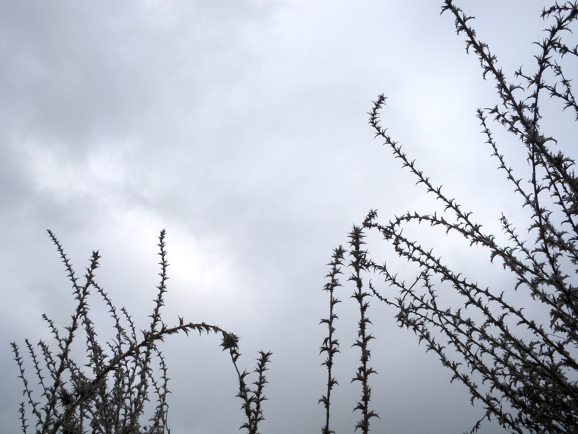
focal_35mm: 36
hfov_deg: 51.4
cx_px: 289
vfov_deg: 39.7
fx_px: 601
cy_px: 217
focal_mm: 6.3
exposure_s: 1/160
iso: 64
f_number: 5.4
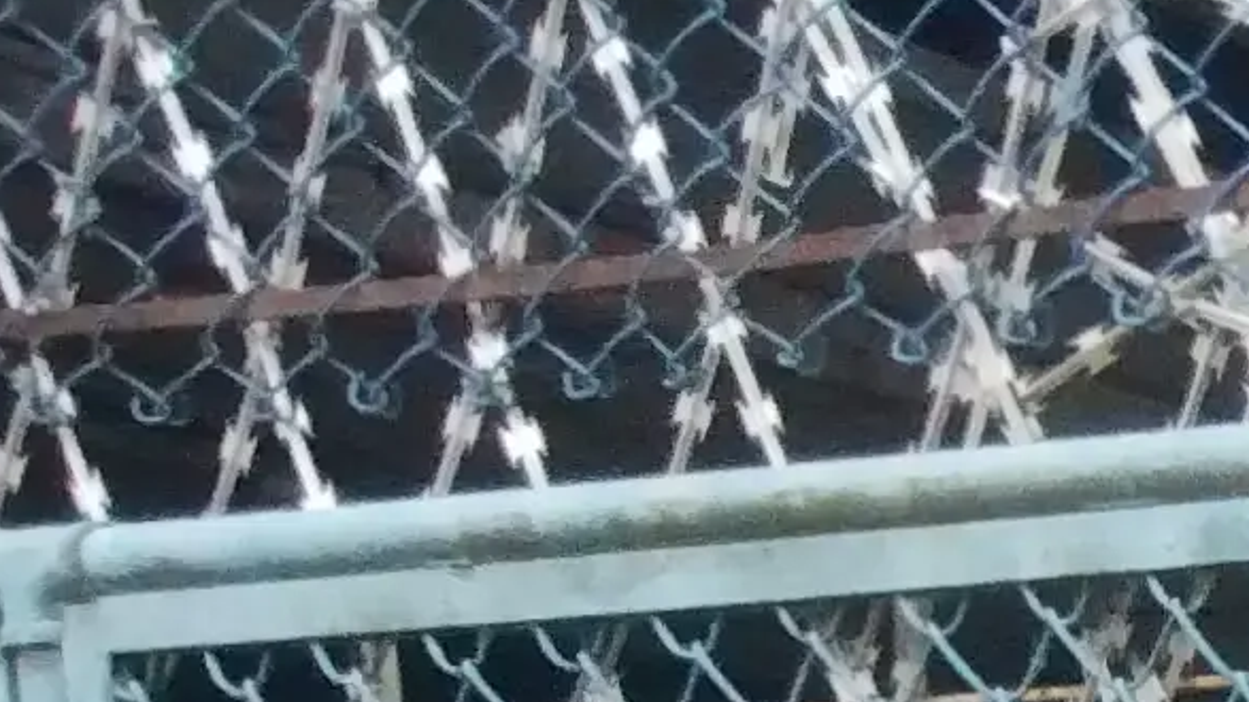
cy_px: 1457
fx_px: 3212
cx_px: 2983
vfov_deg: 11.2
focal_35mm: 97
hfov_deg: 14.5
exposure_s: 1/40
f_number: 2.2
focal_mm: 1.66
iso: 228
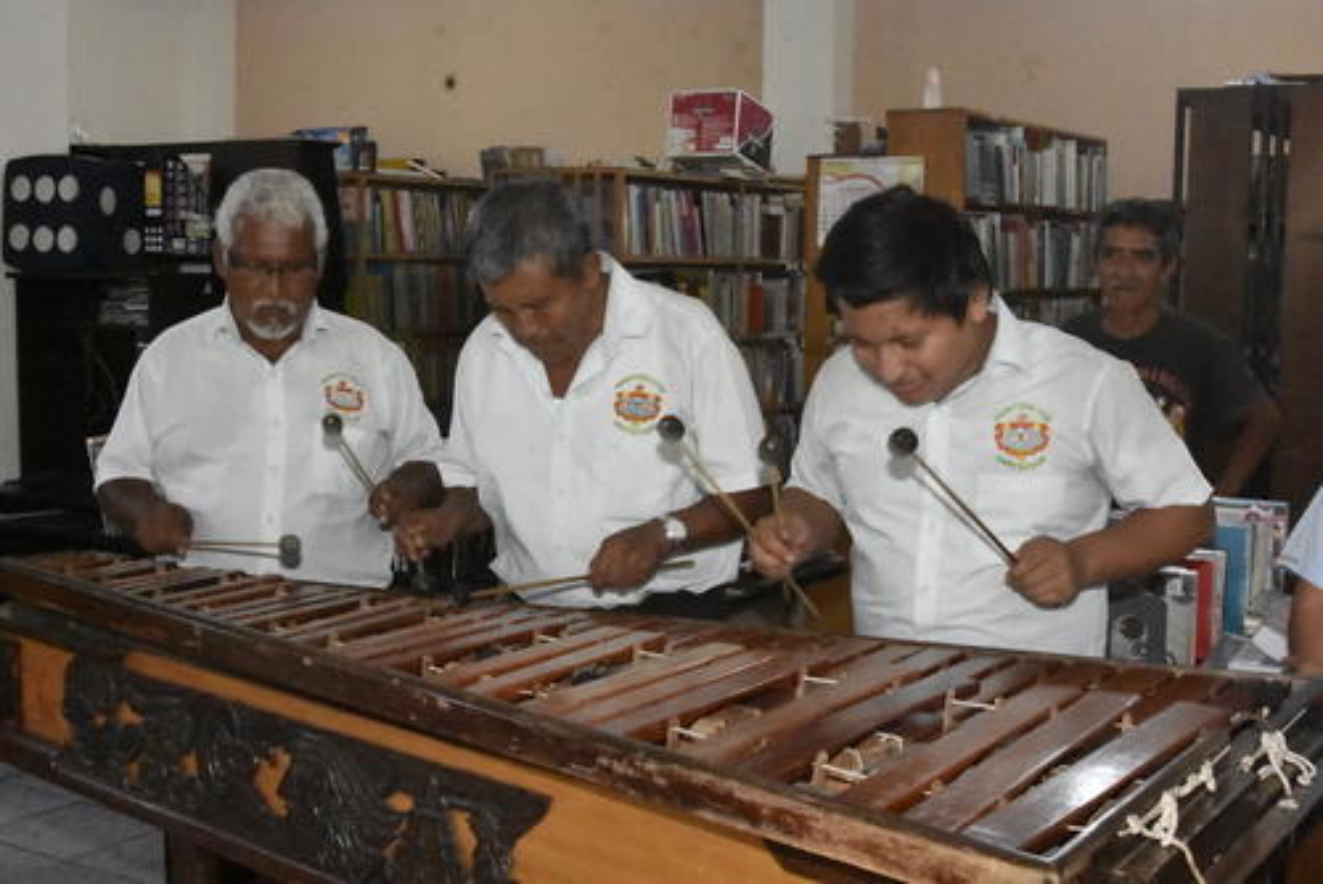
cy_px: 442
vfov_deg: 28.1
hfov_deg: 41.1
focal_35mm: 48
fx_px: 1765
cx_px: 662
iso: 20000
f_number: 16
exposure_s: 1/80
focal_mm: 32
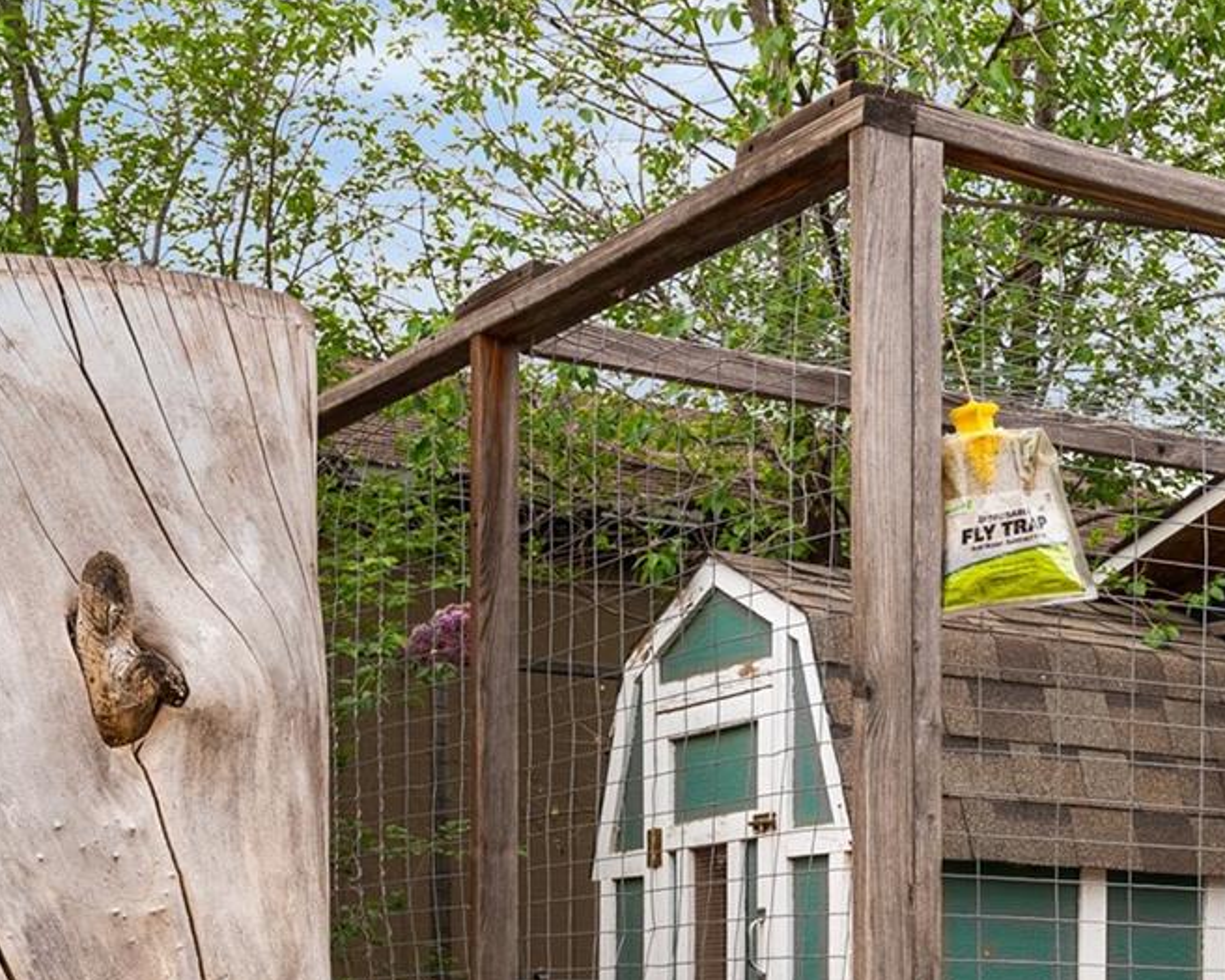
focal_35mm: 72
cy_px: 987
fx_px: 2616
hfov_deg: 23.9
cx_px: 1483
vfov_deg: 20.5
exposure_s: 1/200
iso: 200
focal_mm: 31.5
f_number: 8
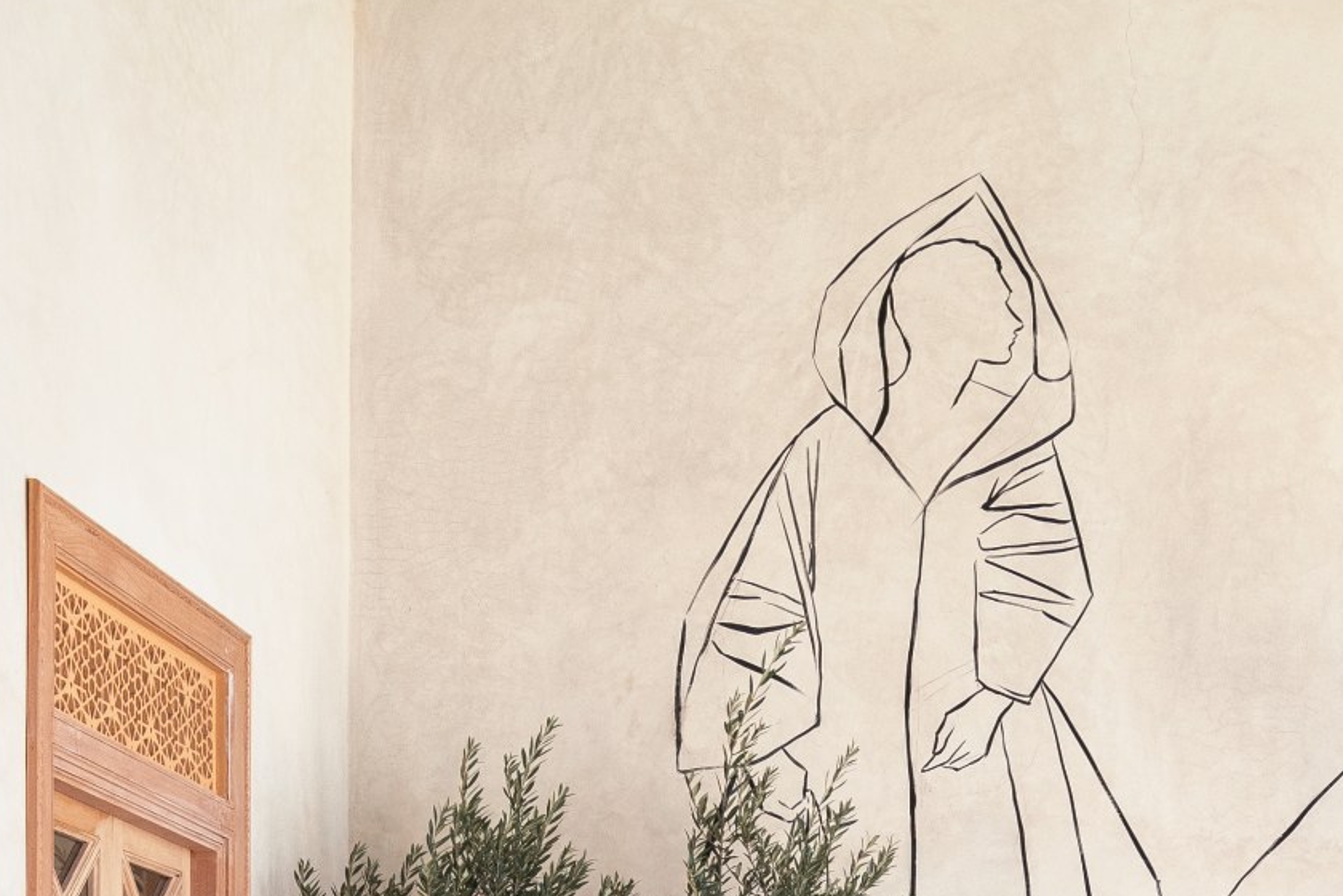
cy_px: 1468
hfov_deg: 26.6
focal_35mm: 75
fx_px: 2798
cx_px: 1036
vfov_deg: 16.1
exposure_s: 1/13
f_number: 7.1
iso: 100
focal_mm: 18
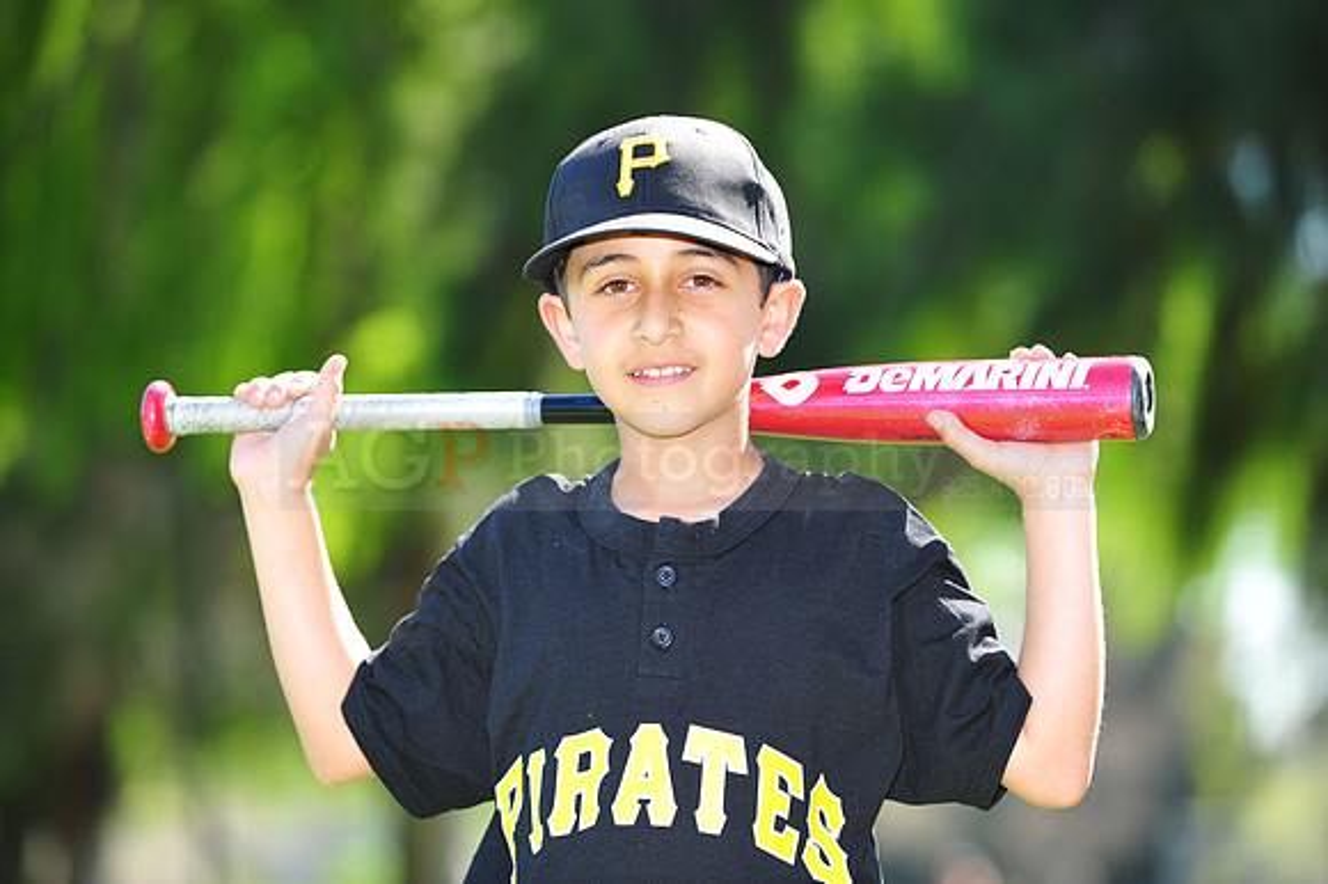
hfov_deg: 13.3
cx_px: 664
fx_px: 5714
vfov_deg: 8.8
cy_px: 442
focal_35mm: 155
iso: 200
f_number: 4.5
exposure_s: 1/320
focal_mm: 155
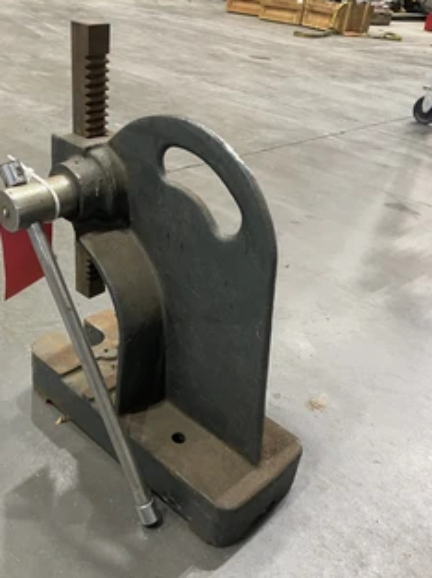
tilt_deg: -34.0
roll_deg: -7.2
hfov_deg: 43.7
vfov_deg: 56.7
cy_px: 329
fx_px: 534
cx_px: 159
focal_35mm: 32
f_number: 1.6
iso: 400
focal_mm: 5.1
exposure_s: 1/60
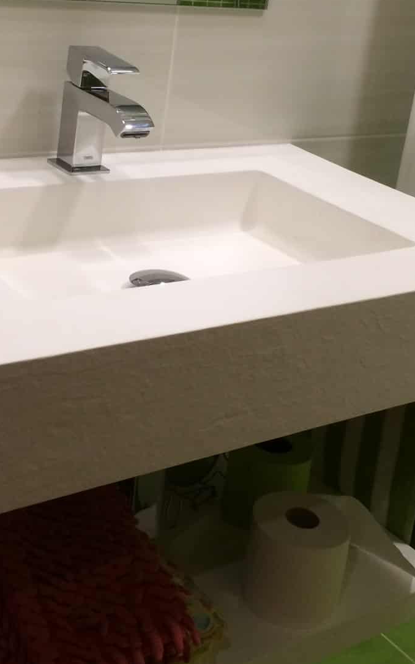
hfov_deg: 21.6
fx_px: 1086
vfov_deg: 33.7
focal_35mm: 60
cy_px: 222
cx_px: 214
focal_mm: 4.12
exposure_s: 1/30
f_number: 2.2
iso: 50
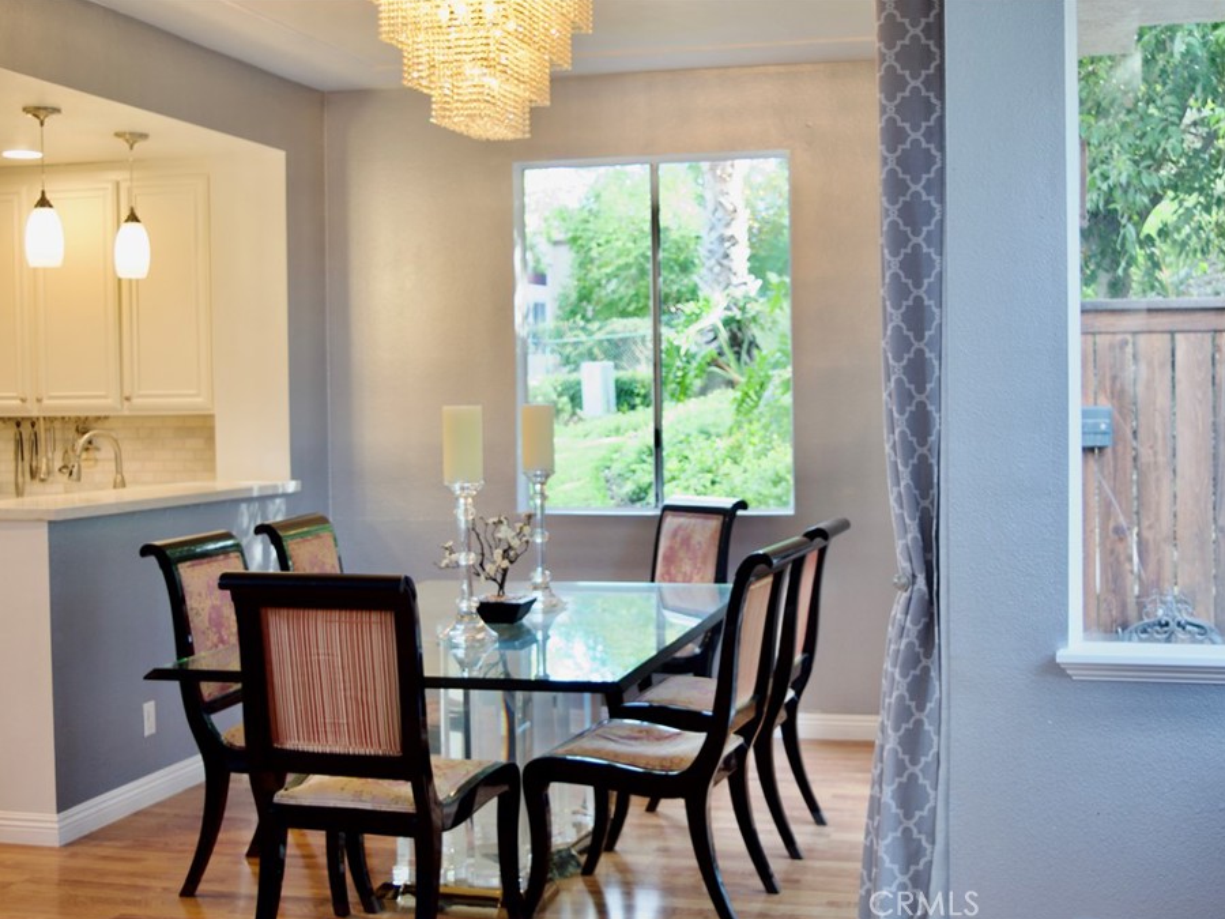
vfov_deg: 30.5
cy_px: 460
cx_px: 664
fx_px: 1683
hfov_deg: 40.0
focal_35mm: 48
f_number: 4.2
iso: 100
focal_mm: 29
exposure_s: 1/10
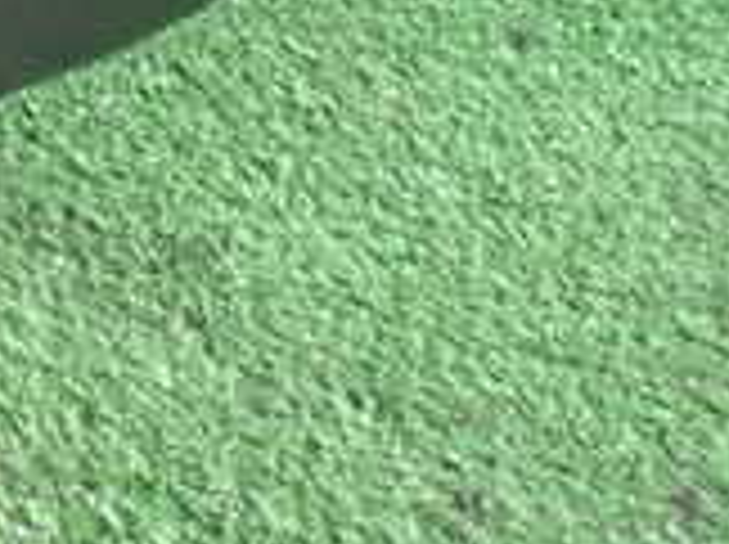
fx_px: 2965
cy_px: -265
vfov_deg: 10.2
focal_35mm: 141
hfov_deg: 12.9
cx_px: -500
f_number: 2.7
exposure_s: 1/40
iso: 800
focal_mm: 6.83
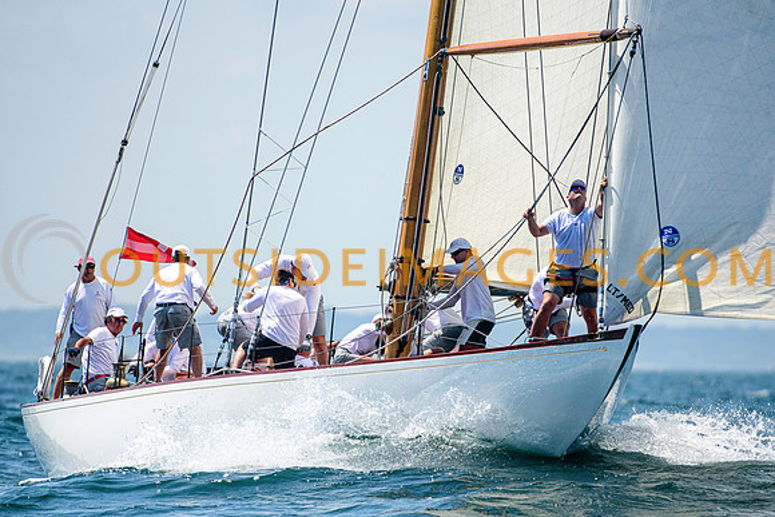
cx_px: 388
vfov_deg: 2.3
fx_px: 12919
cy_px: 258
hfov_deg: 3.4
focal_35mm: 600
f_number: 5
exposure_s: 1/3200
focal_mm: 400
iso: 400
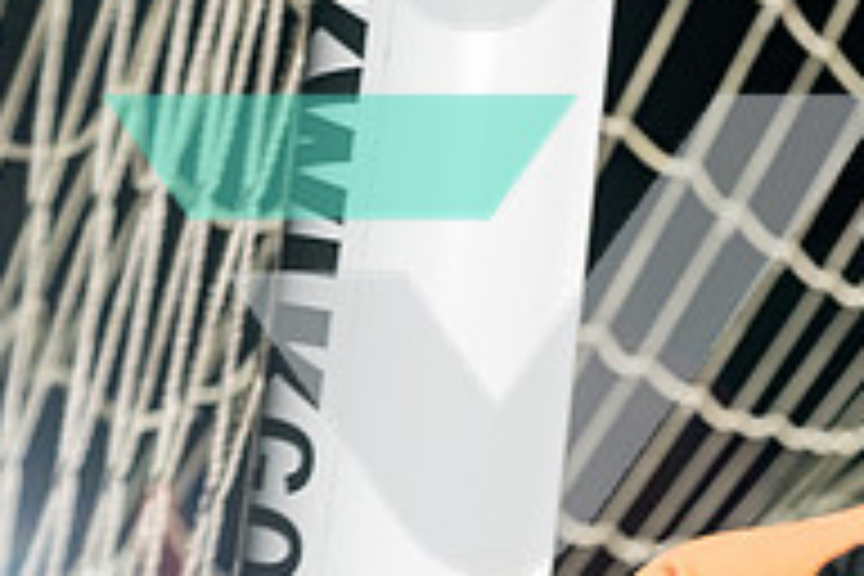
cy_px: 335
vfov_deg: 9.1
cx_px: 1251
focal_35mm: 151
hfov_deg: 13.0
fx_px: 3624
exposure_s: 1/125
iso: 400
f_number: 4
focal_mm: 50
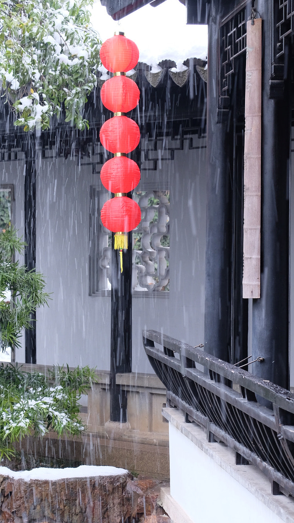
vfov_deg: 22.7
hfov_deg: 12.9
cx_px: 119
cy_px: 311
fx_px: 1303
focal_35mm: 94
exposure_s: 1/20
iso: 1000
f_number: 6.4
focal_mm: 50
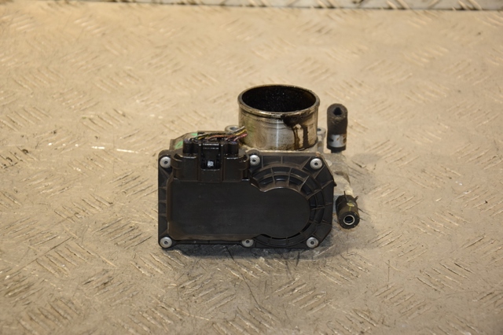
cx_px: 252
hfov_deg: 19.5
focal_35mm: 105
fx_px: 1466
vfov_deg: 13.0
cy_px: 168
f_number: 5.3
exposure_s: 1/160
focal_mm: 70
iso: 800
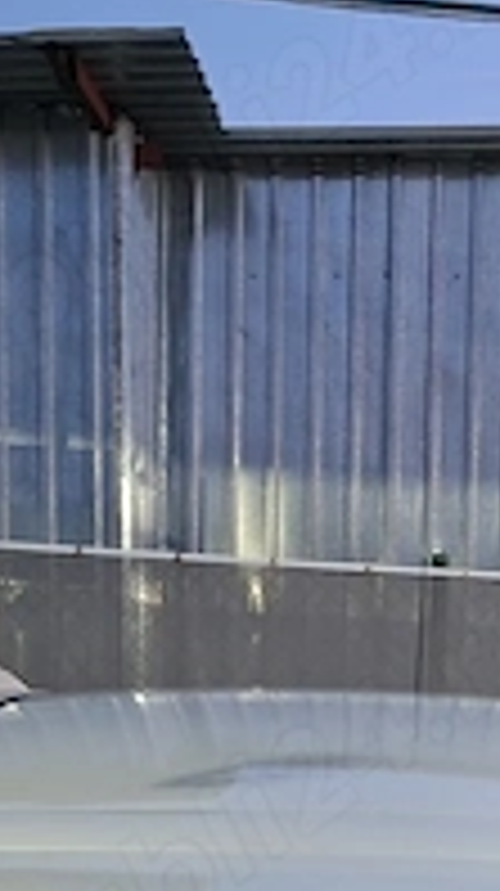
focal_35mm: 76
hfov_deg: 15.3
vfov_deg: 26.6
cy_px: 860
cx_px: 590
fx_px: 1796
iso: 640
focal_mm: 5.54
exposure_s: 1/25
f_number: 1.8
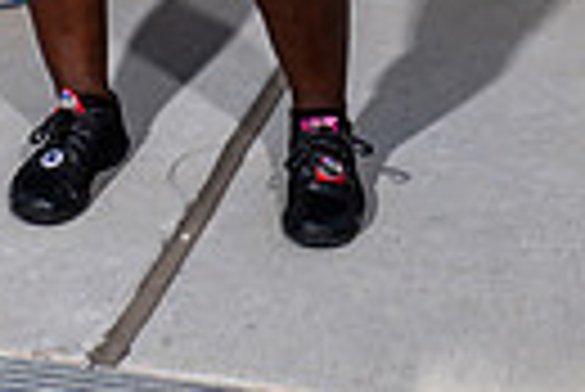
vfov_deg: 7.9
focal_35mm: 159
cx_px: 216
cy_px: -604
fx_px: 2587
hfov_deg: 12.9
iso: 100
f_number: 7.1
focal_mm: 46
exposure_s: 1/320
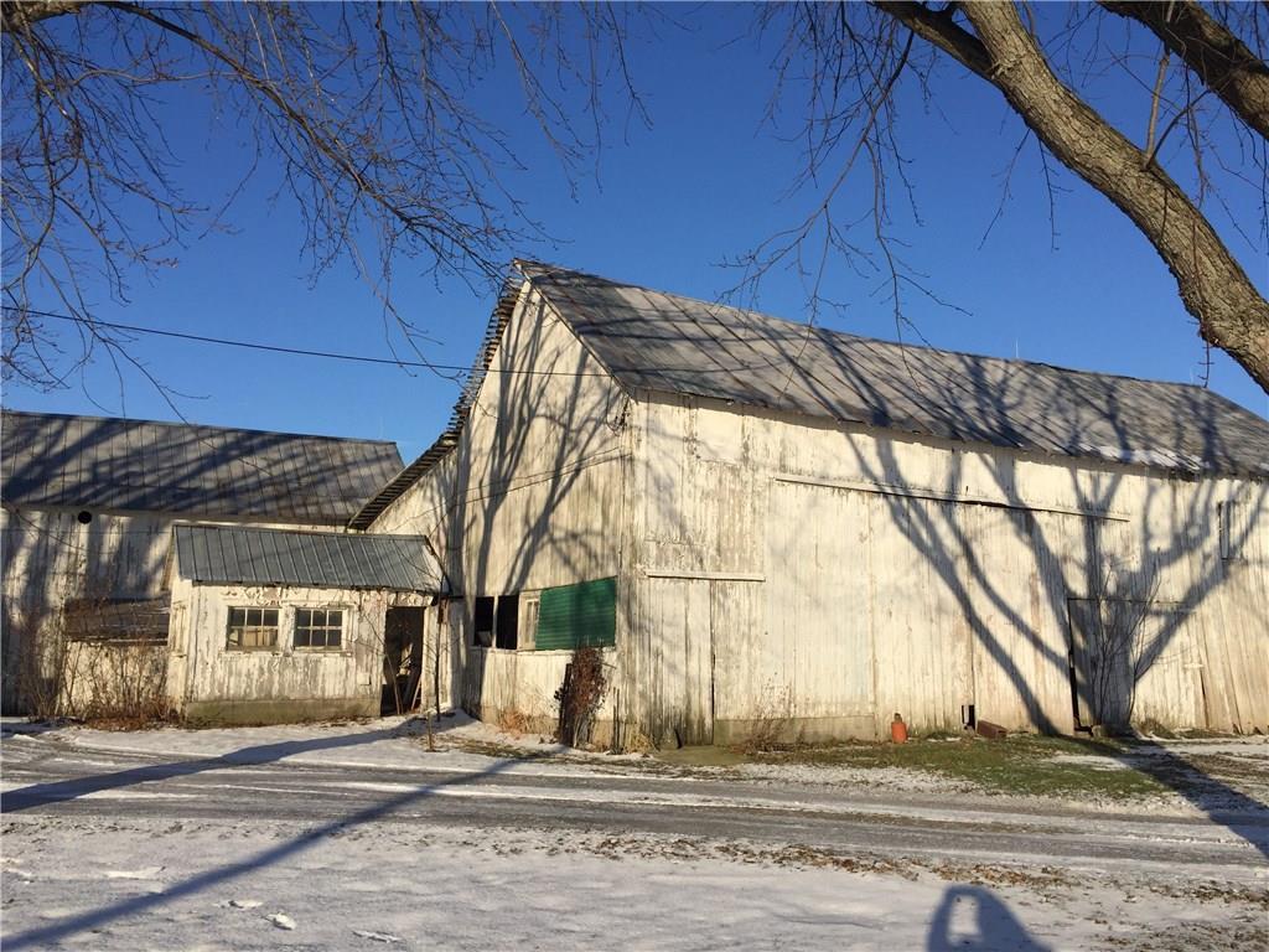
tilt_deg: +10.4
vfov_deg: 48.2
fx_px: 1063
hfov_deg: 61.7
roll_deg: -0.6
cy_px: 476
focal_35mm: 29
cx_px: 634
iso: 32
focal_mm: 4.15
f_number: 2.2
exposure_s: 1/3049
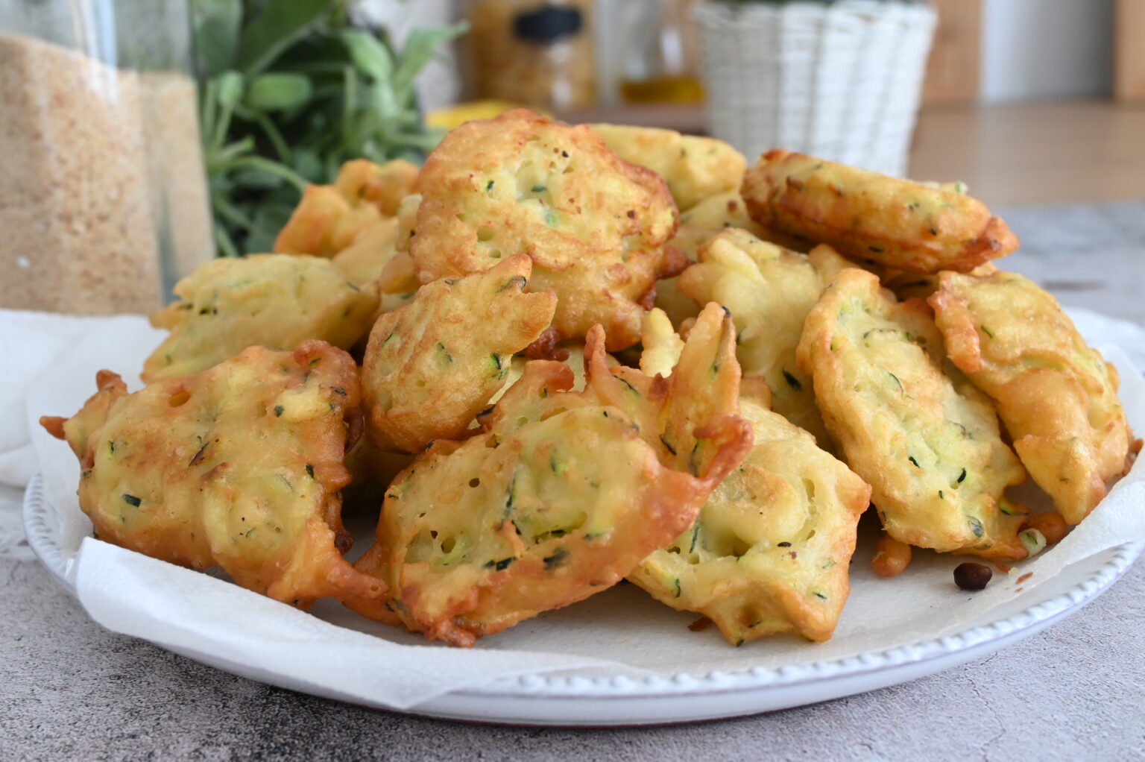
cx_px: 572
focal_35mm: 41
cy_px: 381
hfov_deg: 47.4
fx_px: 1303
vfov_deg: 32.6
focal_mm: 27.5
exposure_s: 1/4
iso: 200
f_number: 5.6
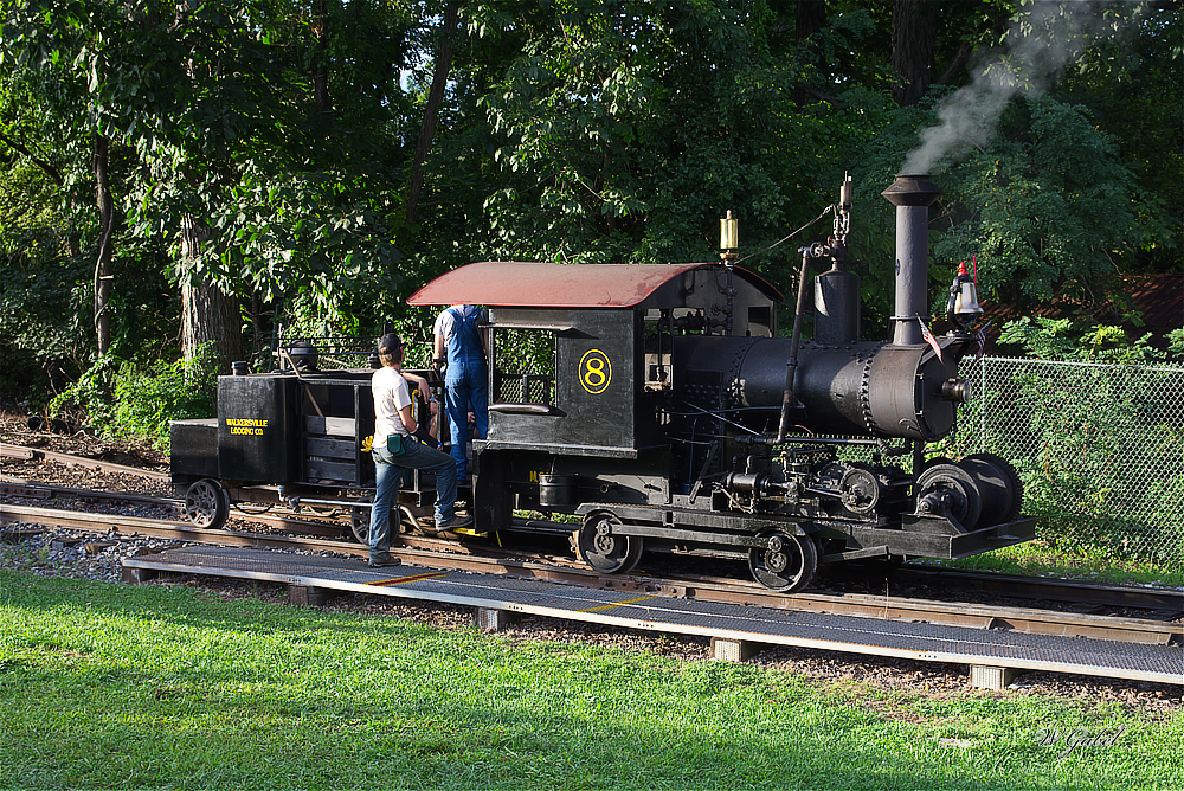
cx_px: 592
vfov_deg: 20.2
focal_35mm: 68
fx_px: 2221
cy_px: 396
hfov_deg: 29.8
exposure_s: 1/100
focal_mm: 45
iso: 320
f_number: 11
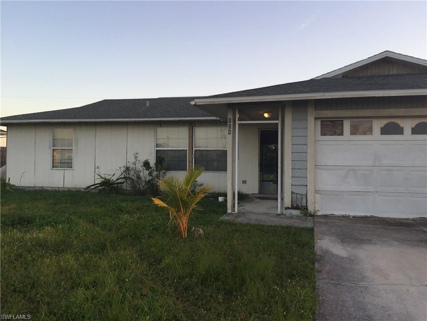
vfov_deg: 48.2
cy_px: 160
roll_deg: -1.4
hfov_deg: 61.7
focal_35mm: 29
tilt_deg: +1.7
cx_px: 214
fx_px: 358
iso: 32
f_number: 2.2
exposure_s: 1/243
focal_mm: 4.15
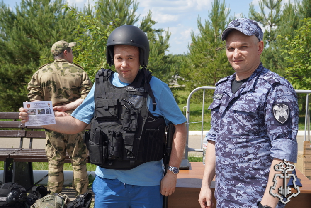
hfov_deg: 42.3
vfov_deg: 28.9
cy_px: 104
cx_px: 156
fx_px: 402
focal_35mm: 46
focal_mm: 31
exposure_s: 1/500
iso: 100
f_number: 4.5
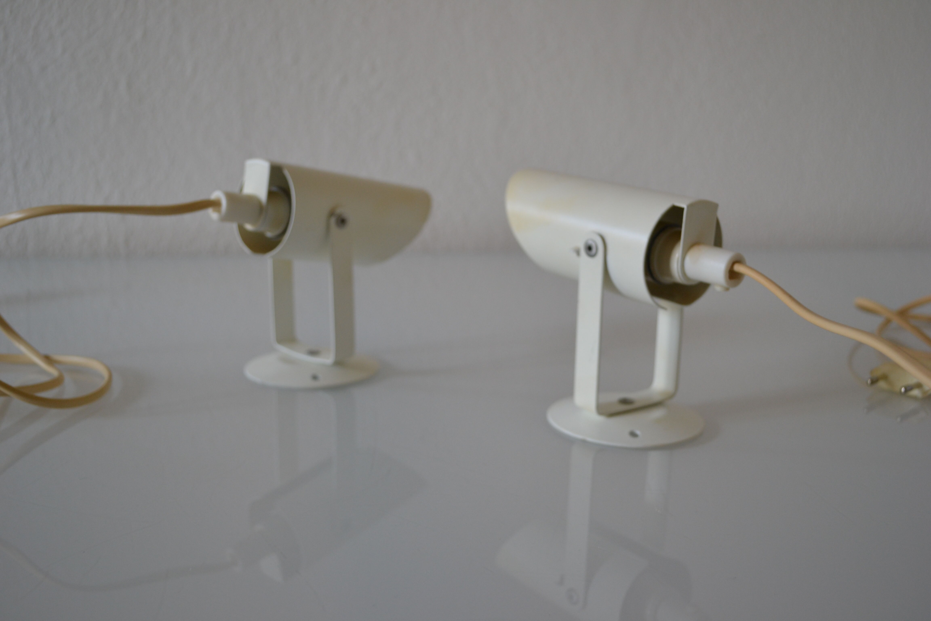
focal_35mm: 36
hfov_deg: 53.1
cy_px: 310
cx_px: 466
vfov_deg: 36.9
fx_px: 931
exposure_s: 1/60
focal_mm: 24
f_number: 4
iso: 400
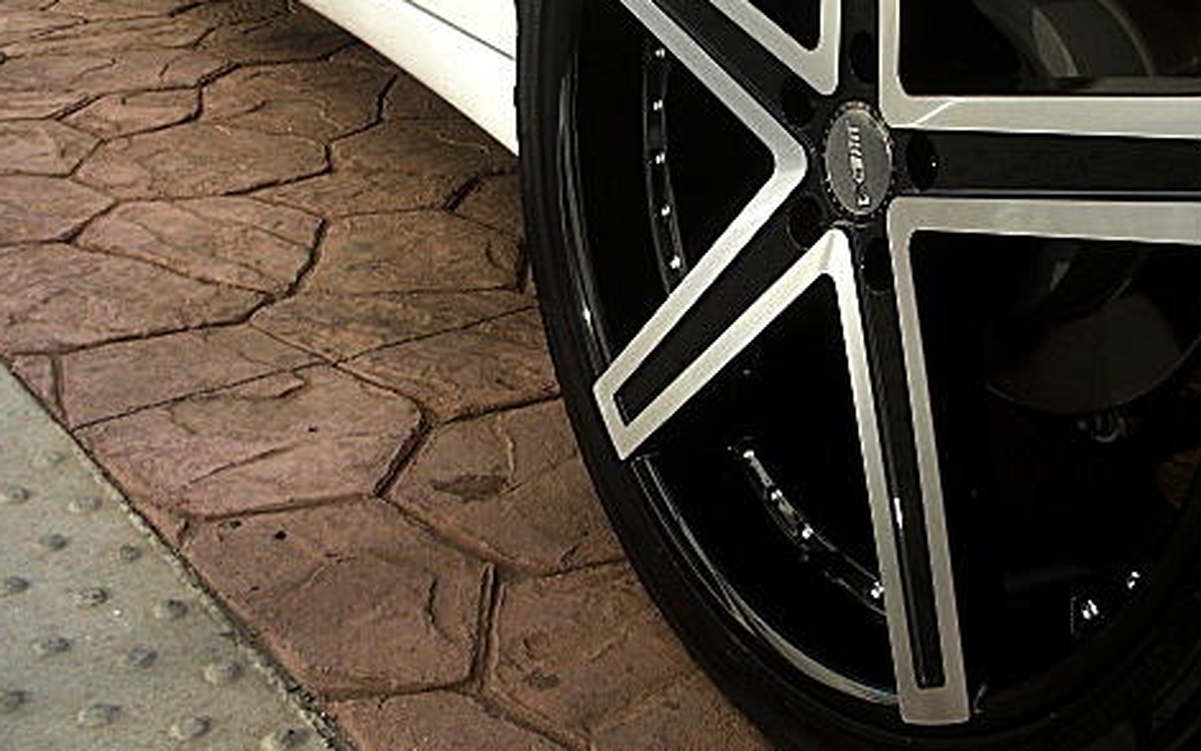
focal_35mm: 52
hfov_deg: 38.7
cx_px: 703
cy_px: 197
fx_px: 1702
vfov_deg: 24.6
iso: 50
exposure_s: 1/160
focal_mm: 6.3
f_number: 2.8
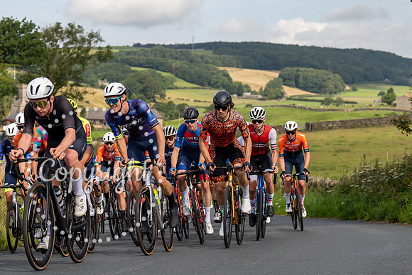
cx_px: 235
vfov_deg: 14.5
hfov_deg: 21.6
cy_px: 98
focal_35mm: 94
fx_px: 1077
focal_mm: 70
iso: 100
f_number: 4
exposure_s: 1/1000
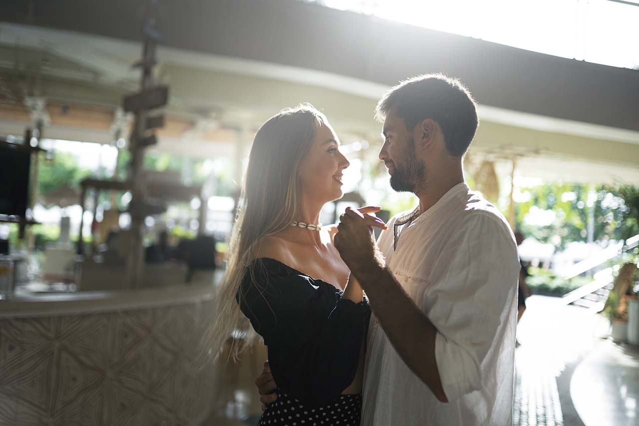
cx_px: 320
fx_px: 621
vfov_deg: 37.8
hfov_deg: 54.4
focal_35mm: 35
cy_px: 213
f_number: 1.4
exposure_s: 1/640
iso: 100
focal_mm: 35
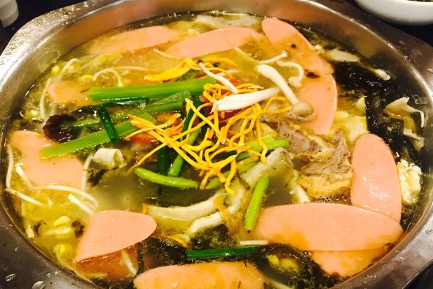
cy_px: 158
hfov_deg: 57.2
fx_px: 397
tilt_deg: -48.2
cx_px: 212
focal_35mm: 33
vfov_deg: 39.9
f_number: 1.8
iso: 100
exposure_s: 1/17
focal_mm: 3.99
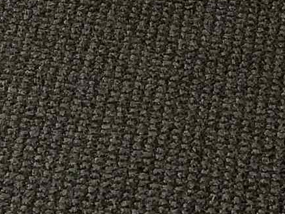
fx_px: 1680
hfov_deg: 9.7
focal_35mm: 204
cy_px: -500
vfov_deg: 6.4
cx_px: 48
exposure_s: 1/259
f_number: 1.8
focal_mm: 3
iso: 16
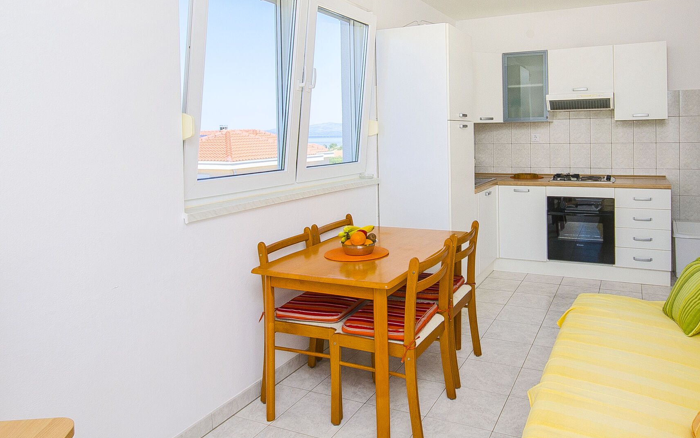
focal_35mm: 25
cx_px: 416
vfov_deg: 48.3
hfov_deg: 71.9
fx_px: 477
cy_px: 138
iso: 160
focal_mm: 10
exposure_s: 1/160
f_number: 8
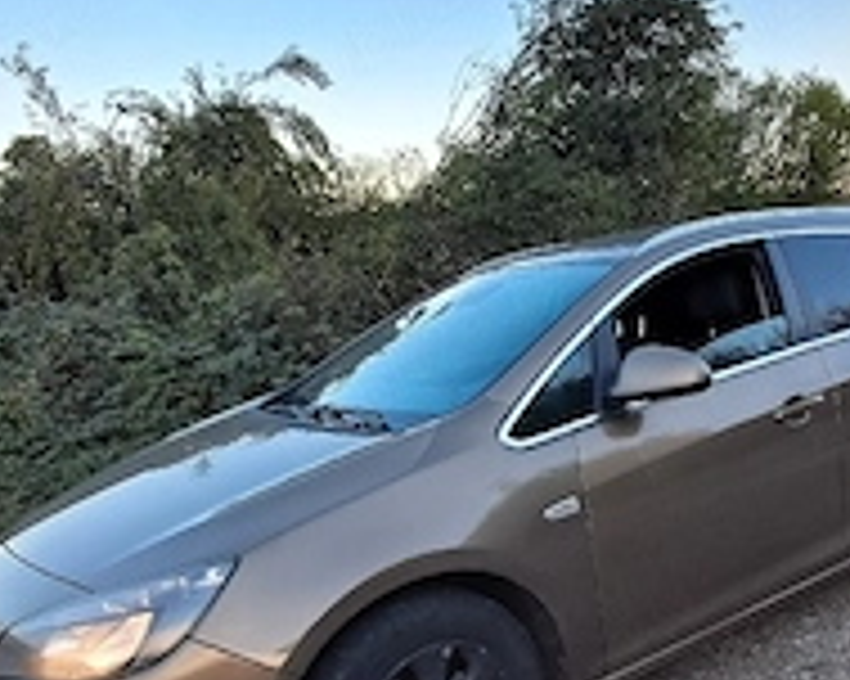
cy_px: 414
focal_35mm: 33
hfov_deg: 53.8
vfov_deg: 44.2
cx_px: 513
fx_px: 830
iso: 50
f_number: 2.2
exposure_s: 1/120
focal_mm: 1.64
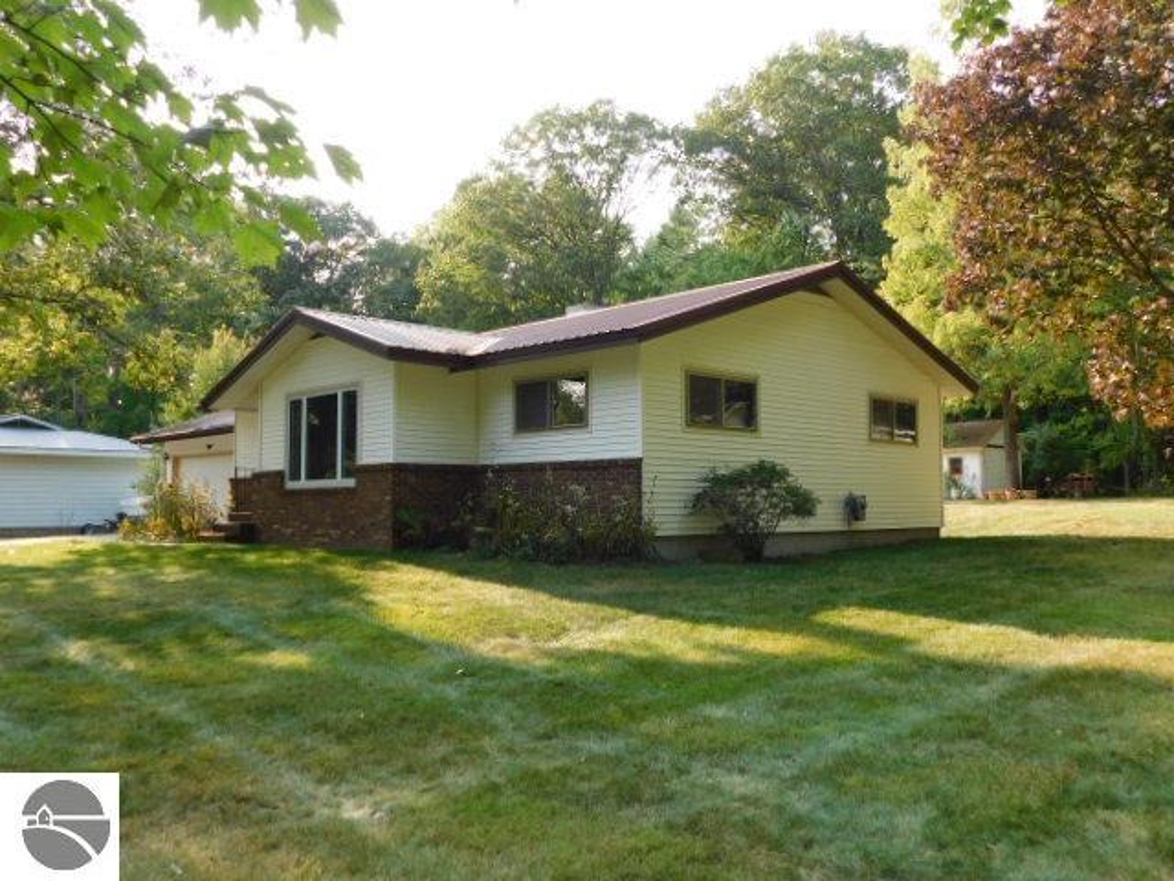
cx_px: 587
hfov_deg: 60.0
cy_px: 440
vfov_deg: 46.8
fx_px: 1017
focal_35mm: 30
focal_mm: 5.3
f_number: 3.2
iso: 125
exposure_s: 1/200
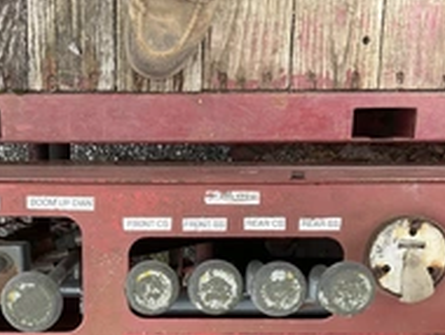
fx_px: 785
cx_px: 131
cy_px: 347
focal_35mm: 61
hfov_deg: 31.3
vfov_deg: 23.0
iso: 20
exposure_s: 1/174
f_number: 1.8
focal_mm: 3
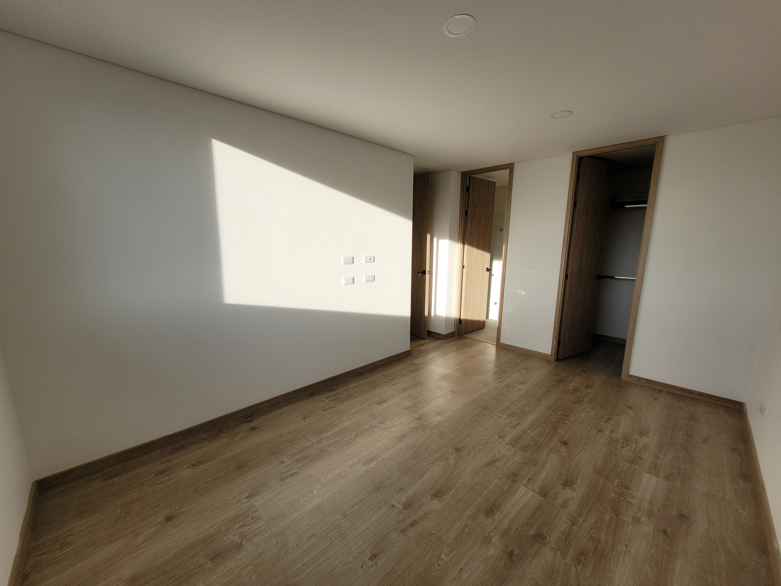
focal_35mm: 13
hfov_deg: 106.2
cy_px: 293
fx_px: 293
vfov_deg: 89.9
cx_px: 390
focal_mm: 1.74
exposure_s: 1/640
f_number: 2.2
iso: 40
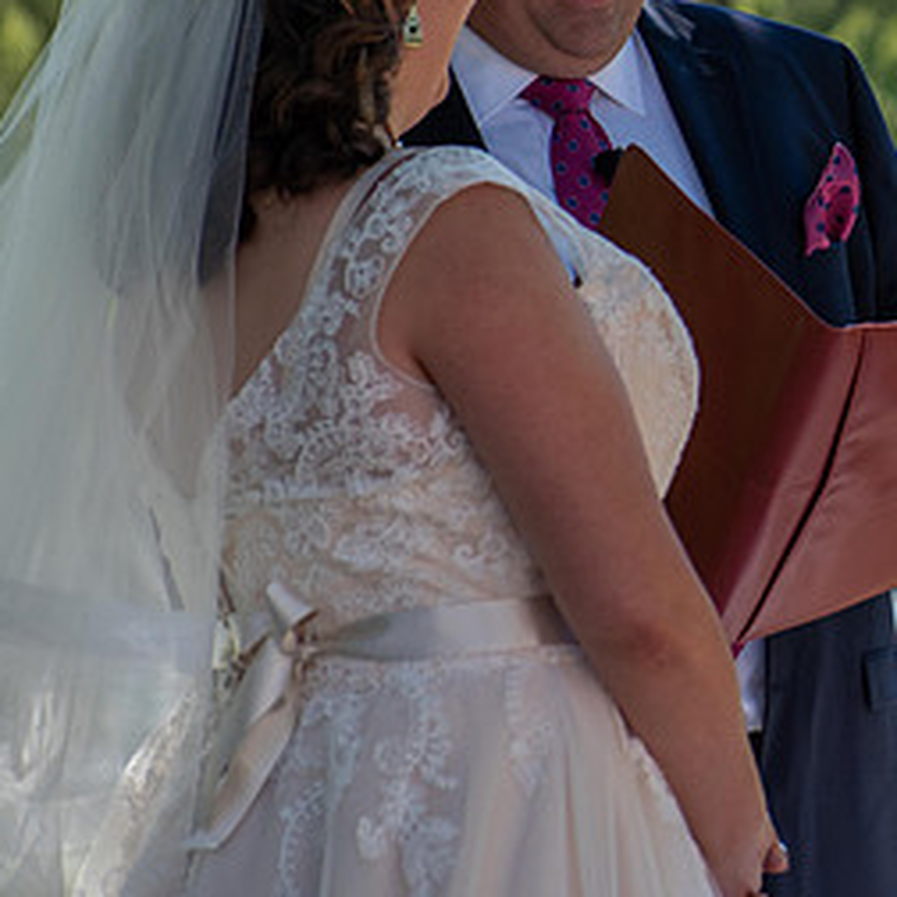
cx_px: 1071
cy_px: 180
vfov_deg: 4.0
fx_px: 12694
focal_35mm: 433
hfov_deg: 4.0
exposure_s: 1/500
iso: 200
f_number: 5.6
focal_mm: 130
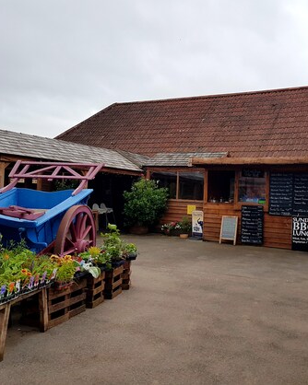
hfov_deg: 43.0
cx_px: 191
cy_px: 192
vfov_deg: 52.9
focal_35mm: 34
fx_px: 388
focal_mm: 4.2
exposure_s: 1/872
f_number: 1.7
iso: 40
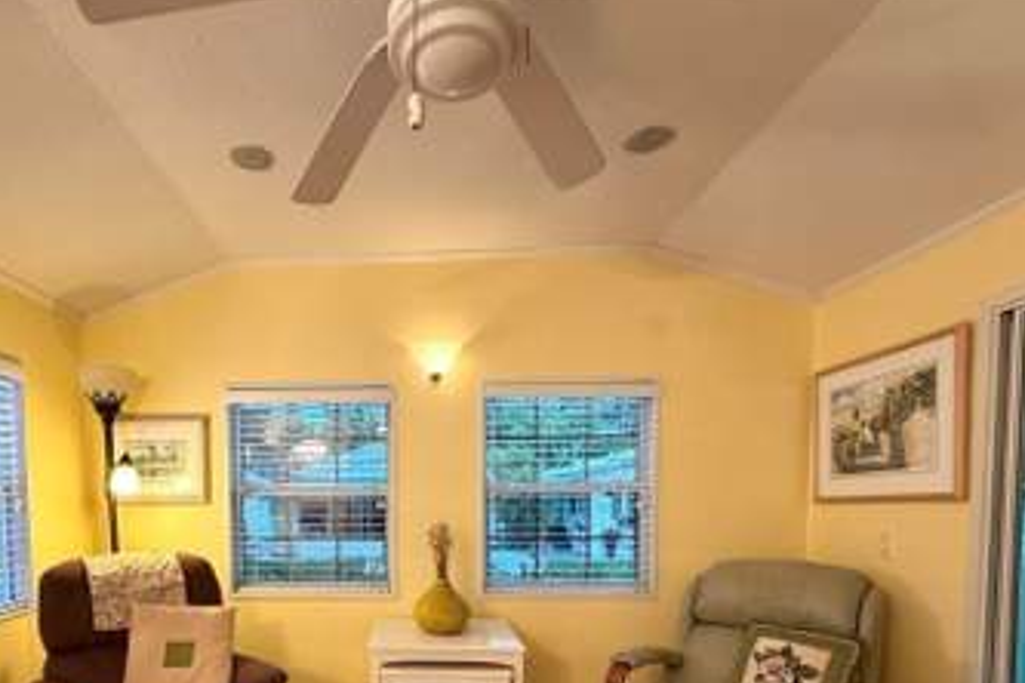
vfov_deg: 55.8
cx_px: 388
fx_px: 598
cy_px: 532
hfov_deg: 79.8
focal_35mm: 21
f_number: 2.2
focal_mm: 2.22
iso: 250
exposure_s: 1/60
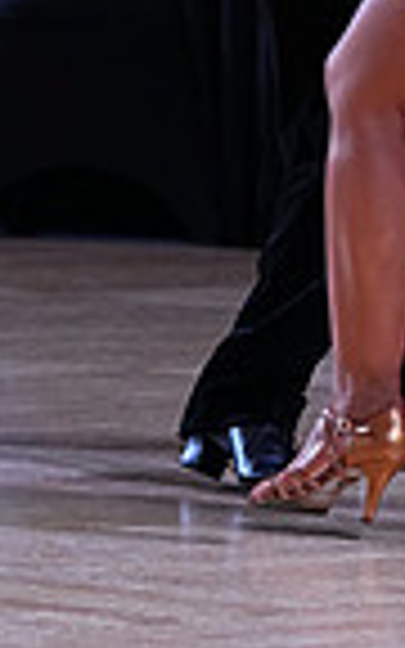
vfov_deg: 4.1
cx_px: 475
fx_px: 8901
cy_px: -441
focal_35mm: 504
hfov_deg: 2.6
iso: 1000
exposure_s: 1/400
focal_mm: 123
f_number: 4
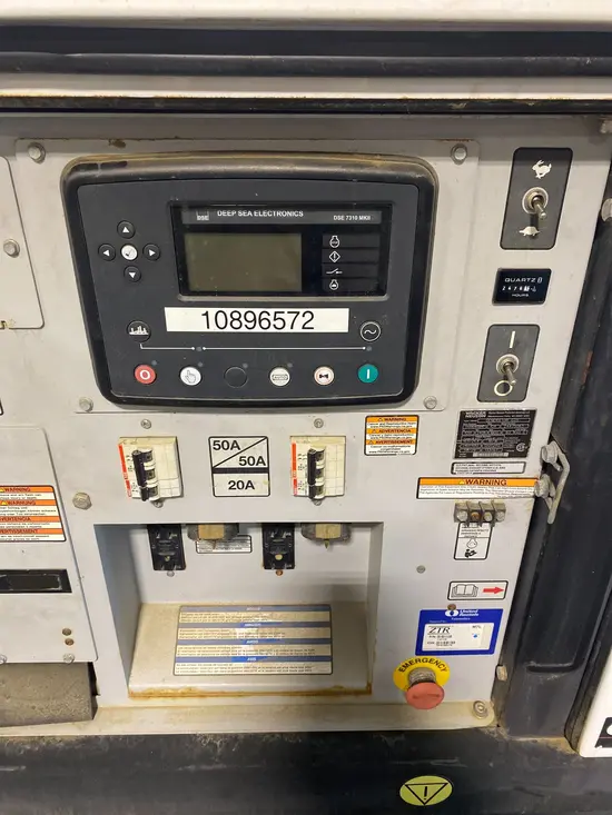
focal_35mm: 26
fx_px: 613
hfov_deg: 53.1
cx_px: 306
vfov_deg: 67.3
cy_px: 408
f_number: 1.8
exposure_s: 1/60
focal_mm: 4.25
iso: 250
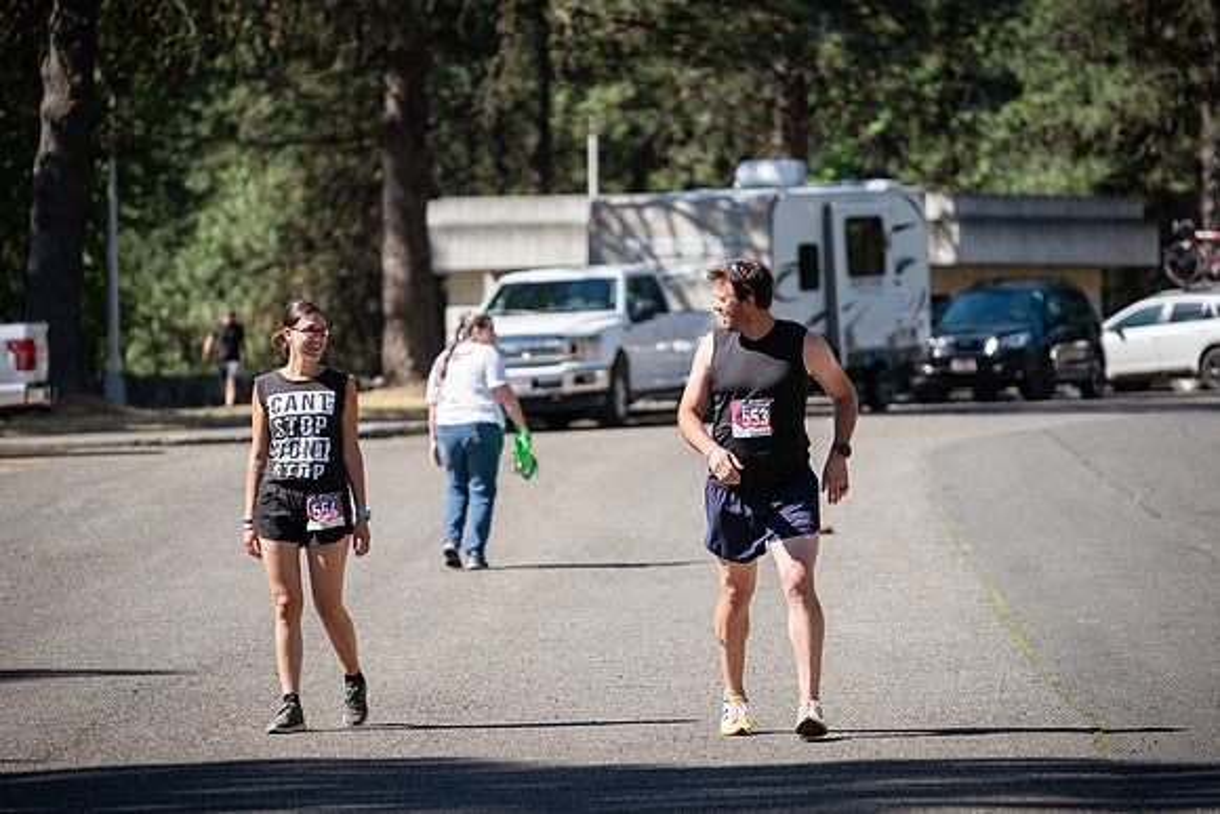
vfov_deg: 5.9
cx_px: 550
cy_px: 419
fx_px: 7882
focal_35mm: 233
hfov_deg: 8.8
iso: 100
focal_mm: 200
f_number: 4
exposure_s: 1/500
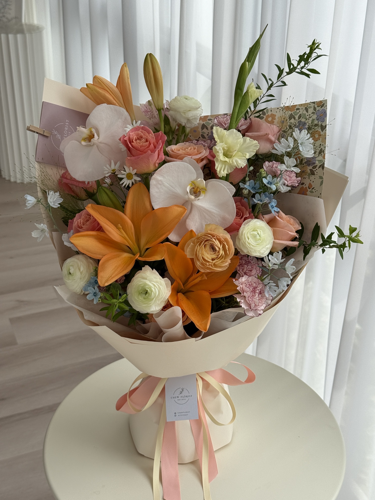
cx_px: 188
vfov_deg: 39.7
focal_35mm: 48
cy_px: 250
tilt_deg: -28.6
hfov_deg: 30.3
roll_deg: -1.2
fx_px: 693
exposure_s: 1/1513
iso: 80
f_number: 1.78
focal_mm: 6.76
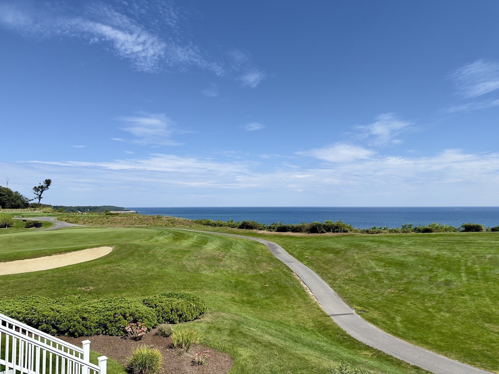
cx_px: 250
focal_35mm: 24
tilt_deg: +2.2
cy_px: 187
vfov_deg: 56.8
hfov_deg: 71.6
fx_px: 346
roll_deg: +0.1
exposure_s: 1/7353
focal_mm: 6.76
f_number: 1.78
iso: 80
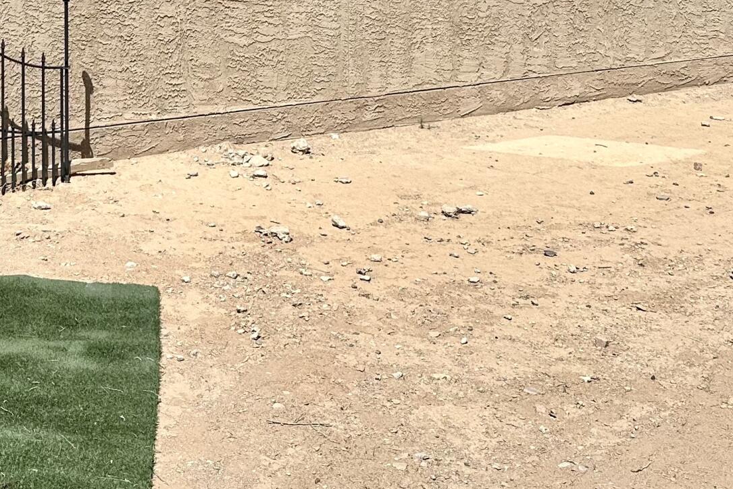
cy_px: -131
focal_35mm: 69
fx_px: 1405
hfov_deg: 28.2
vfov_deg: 18.5
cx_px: 83
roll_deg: +0.2
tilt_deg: -3.4
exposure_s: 1/7042
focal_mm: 6.86
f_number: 1.78
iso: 80
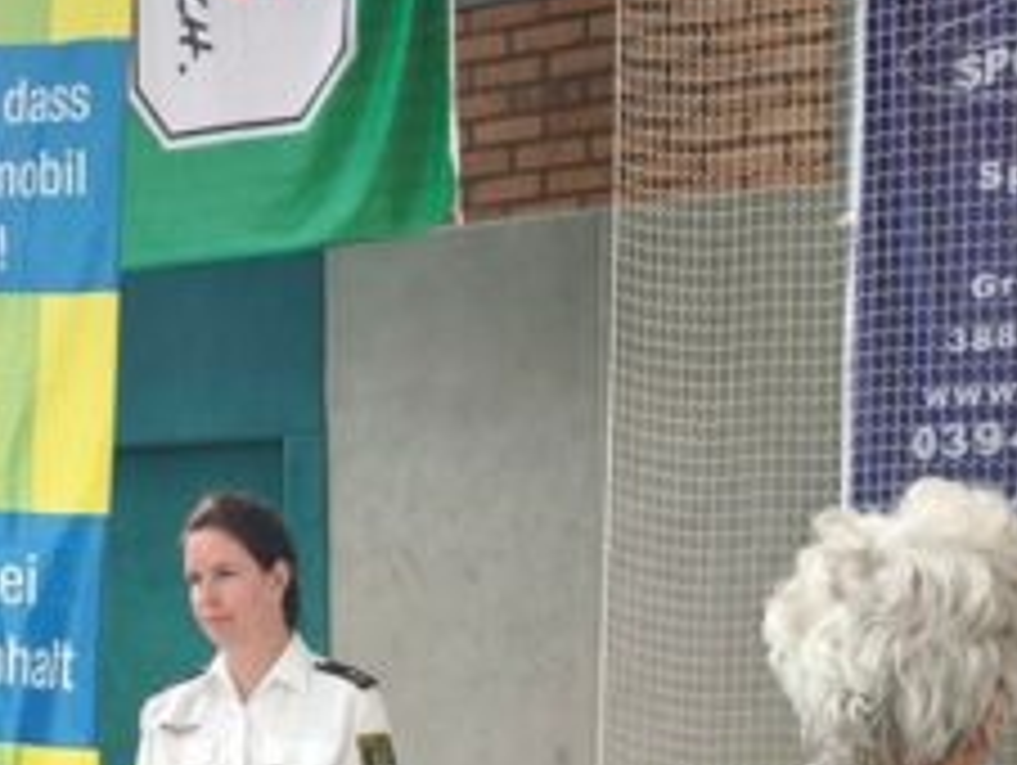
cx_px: 356
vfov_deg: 21.3
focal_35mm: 65
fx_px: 1912
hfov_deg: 29.6
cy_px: 873
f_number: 1.6
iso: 320
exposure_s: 1/319
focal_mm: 6.57
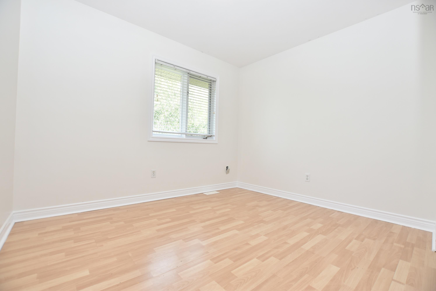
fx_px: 182
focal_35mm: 15
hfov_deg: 100.3
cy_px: 146
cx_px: 218
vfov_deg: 77.4
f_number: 4
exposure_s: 1/60
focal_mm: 10
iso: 200
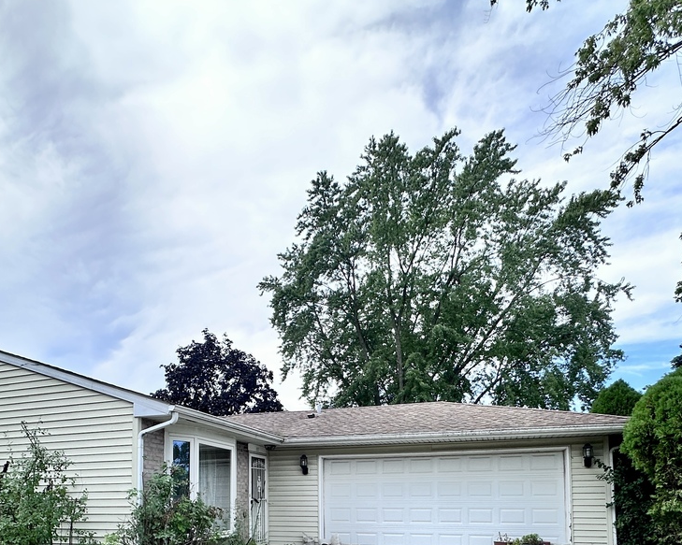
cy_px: 474
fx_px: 545
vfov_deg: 48.5
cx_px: 282
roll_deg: +0.1
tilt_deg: +3.2
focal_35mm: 27
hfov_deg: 63.6
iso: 40
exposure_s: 1/1195
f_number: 2.2
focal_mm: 2.22
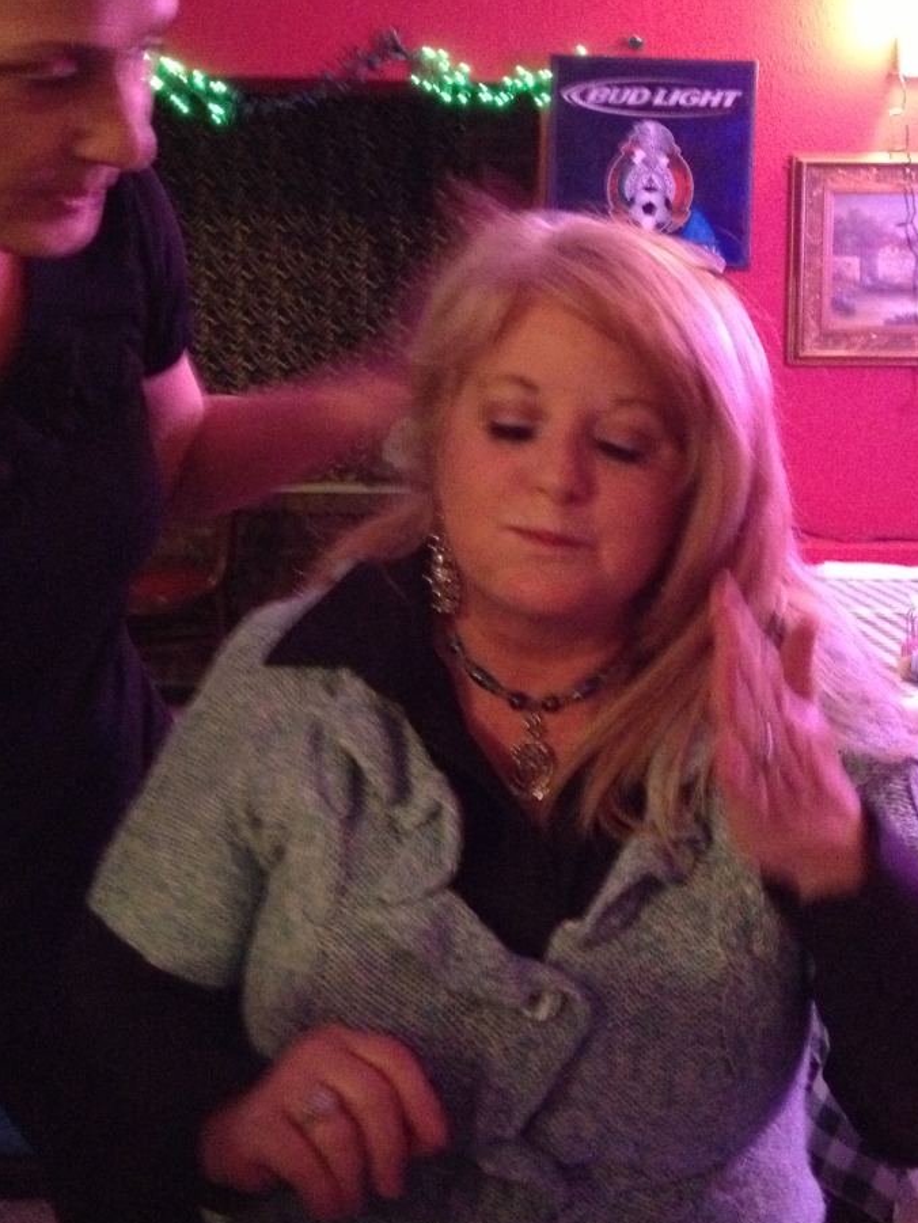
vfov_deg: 36.1
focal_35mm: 53
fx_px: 1874
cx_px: 520
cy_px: 530
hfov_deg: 27.5
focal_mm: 4.28
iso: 800
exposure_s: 1/15
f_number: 2.4
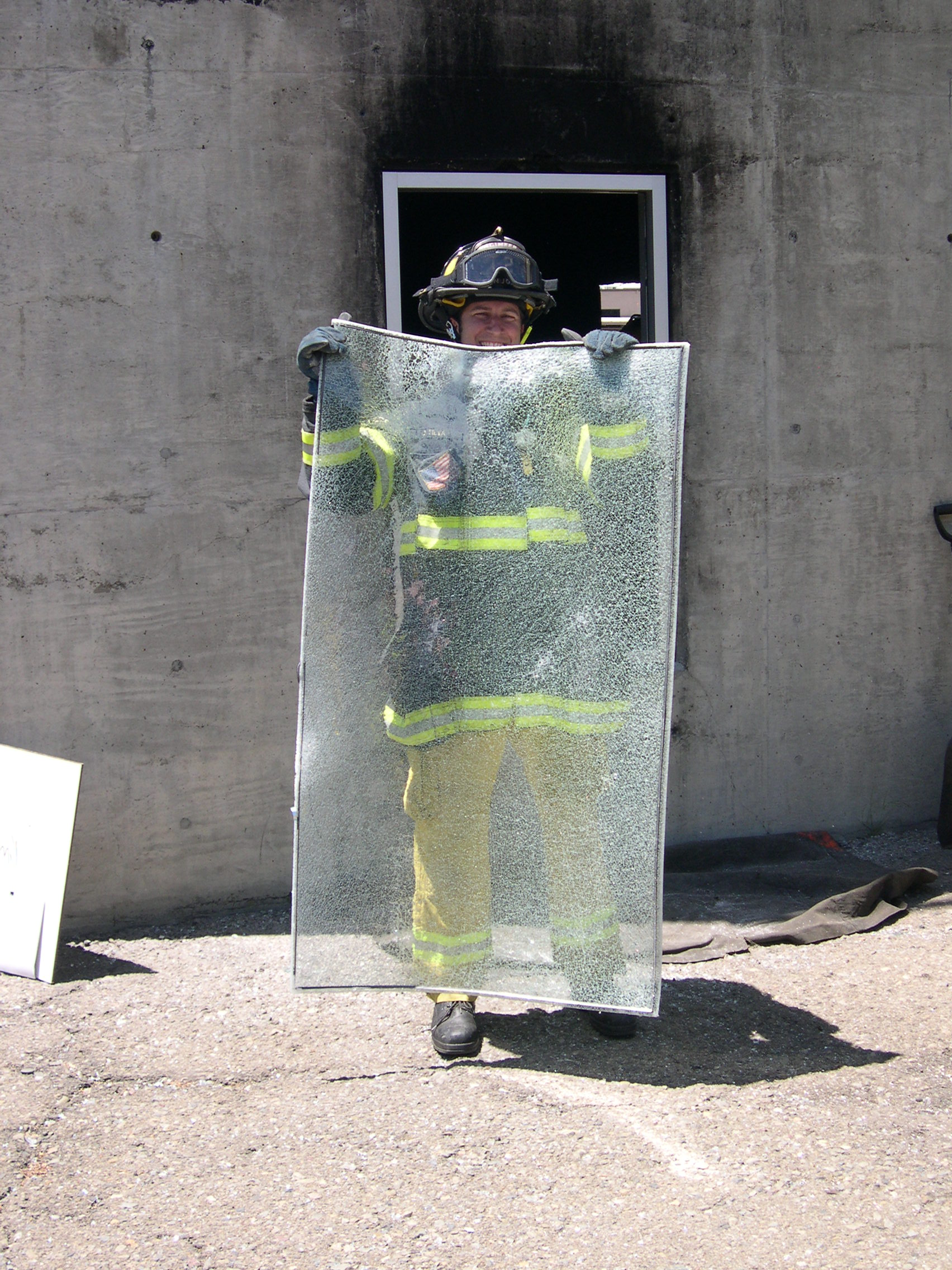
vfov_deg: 40.4
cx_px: 476
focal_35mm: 47
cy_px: 635
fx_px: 1723
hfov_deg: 30.9
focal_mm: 10.1
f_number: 3.1
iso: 100
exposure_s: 1/616
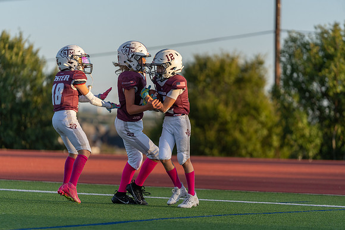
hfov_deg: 10.3
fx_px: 1917
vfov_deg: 6.9
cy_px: 115
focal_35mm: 200
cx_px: 172
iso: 250
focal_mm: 200
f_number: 2.8
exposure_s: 1/2000
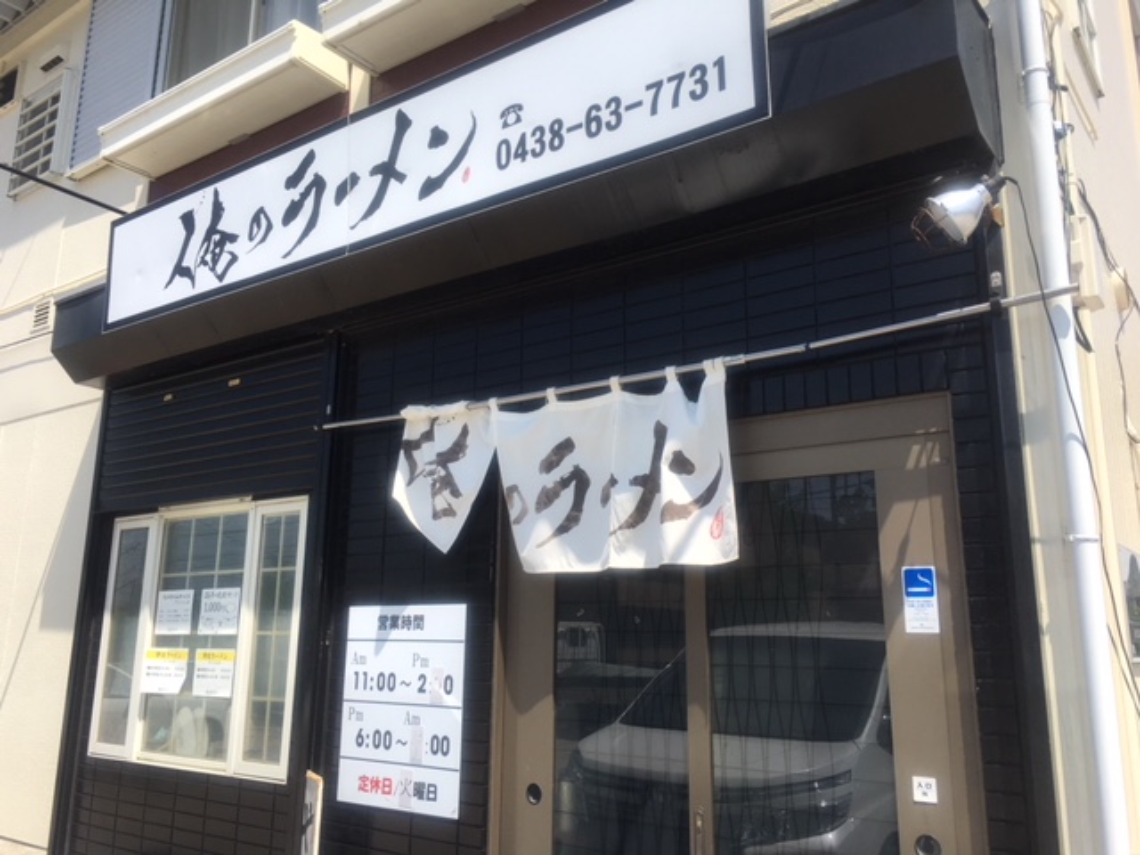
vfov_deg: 48.2
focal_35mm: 29
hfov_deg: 61.7
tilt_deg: +14.4
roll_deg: -1.6
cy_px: 428
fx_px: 955
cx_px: 570
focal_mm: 4.15
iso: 25
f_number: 2.2
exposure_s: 1/1374
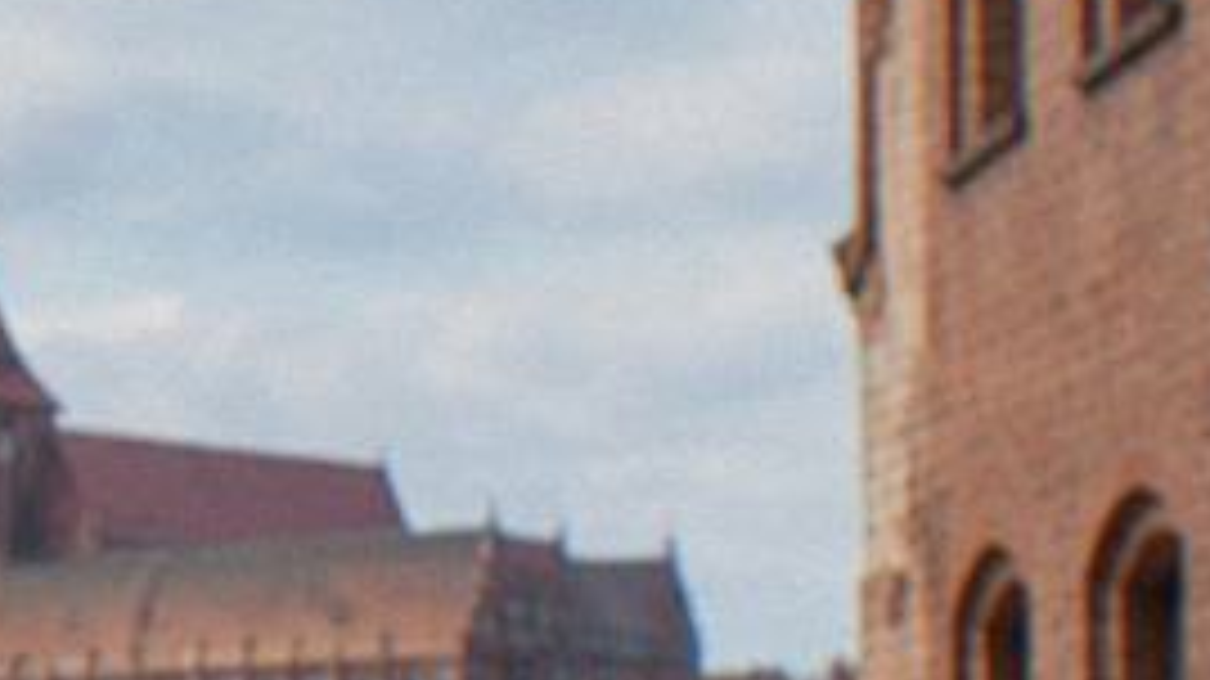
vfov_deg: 6.4
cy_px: 1144
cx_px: -157
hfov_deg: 11.3
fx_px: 5997
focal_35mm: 187
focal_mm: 48
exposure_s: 1/160
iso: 200
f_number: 9
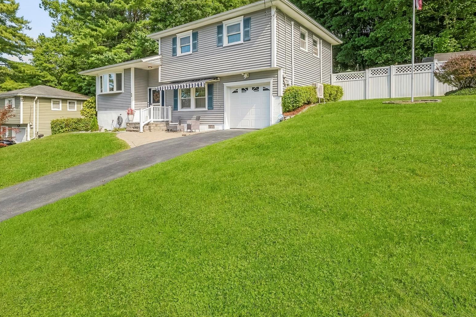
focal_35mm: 21
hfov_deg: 80.8
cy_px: 120
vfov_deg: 58.8
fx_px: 278
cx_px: 207
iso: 1000
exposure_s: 1/1000
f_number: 8
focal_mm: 16
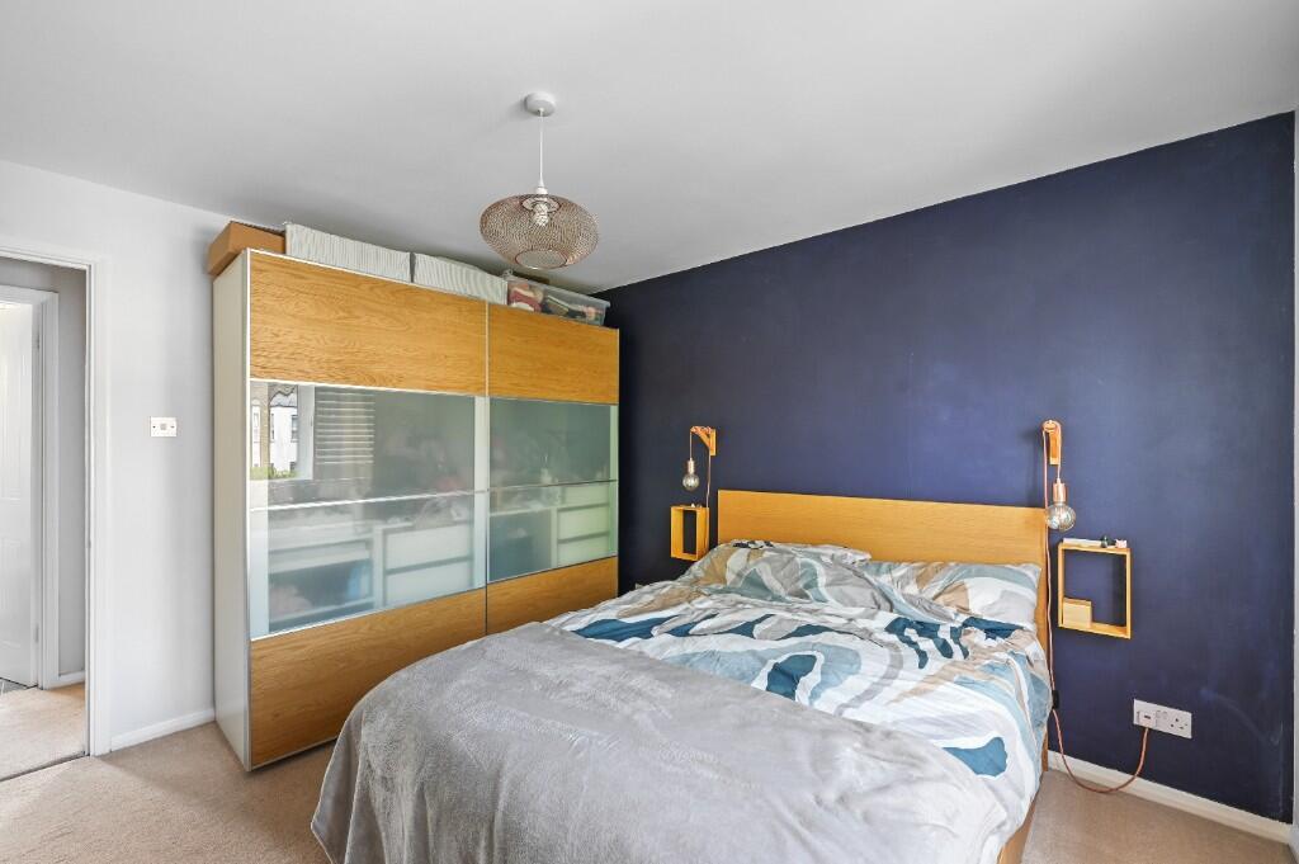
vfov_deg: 81.1
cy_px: 432
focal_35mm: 14
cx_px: 650
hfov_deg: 104.3
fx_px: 505
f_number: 8
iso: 400
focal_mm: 14
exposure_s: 1/2.5
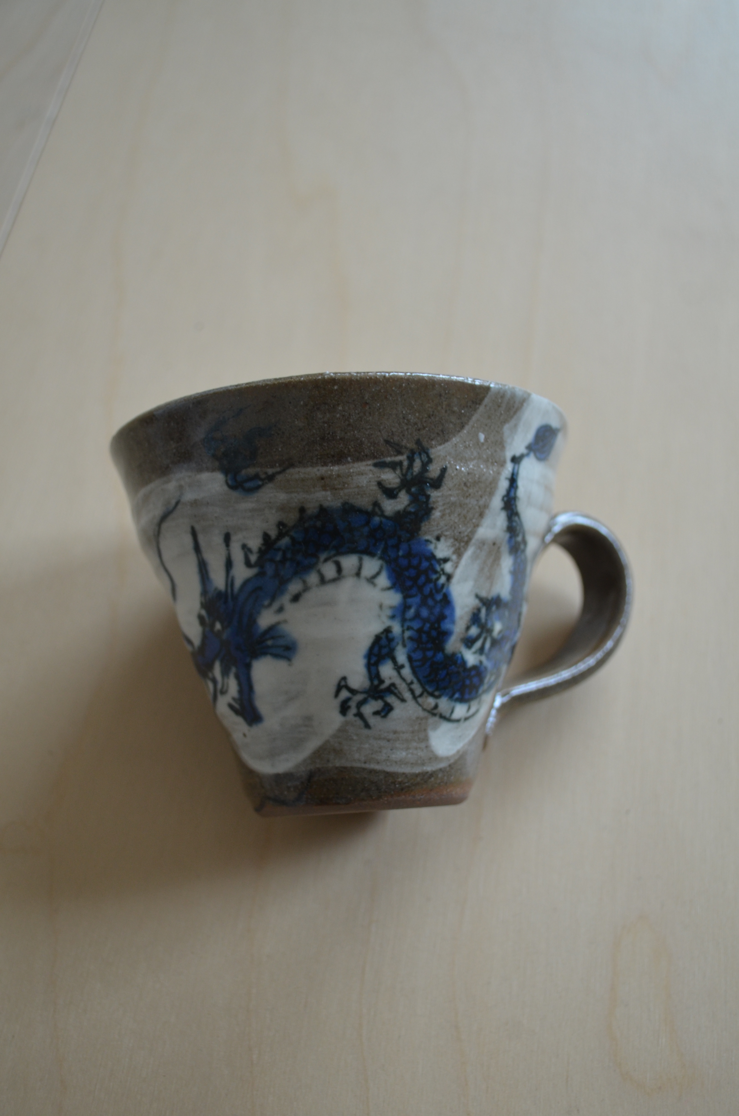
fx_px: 1392
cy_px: 558
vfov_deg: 43.7
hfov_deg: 29.7
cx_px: 370
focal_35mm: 45
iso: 450
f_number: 4.5
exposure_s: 1/60
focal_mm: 30
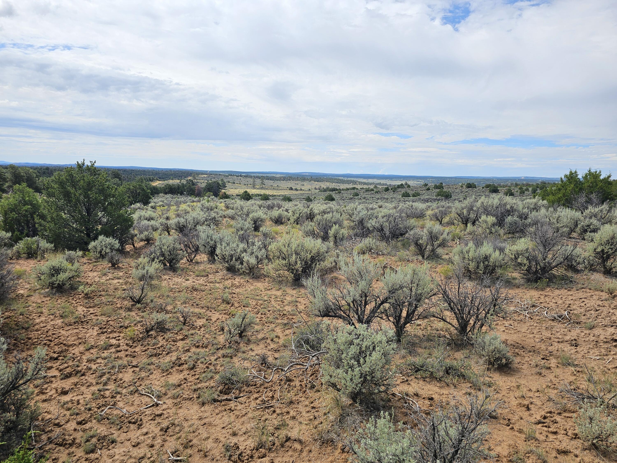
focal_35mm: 23
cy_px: 232
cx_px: 308
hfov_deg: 73.9
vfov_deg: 58.9
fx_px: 410
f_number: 1.7
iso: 10
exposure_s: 1/989
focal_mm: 6.3
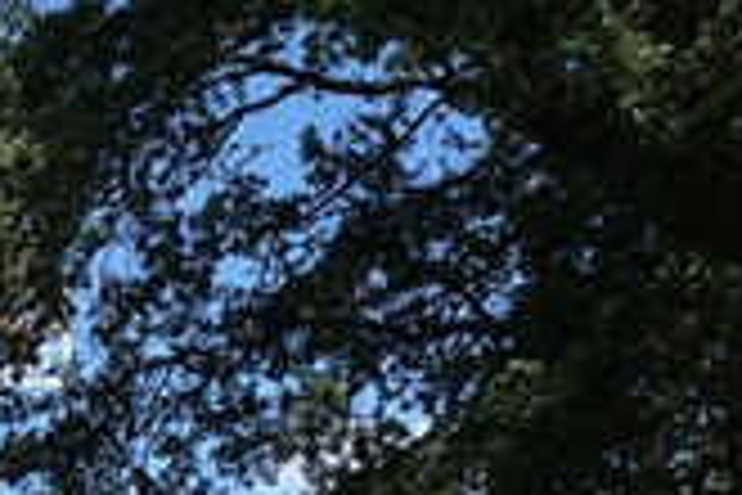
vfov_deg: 10.4
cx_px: -441
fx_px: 2638
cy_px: 745
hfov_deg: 14.7
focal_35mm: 128
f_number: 7.1
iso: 100
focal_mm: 12.04
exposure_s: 1/250
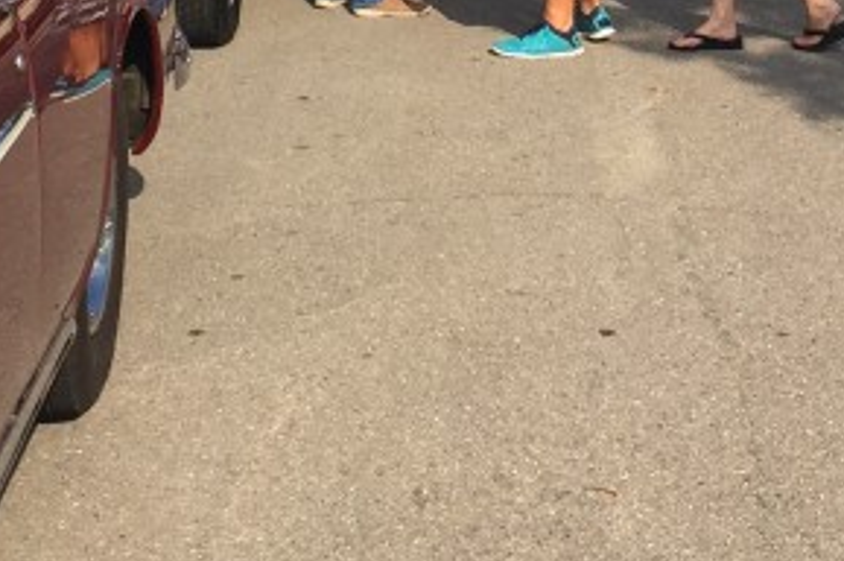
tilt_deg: +1.0
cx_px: 537
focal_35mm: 107
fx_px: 2506
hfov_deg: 19.1
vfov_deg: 11.9
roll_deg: -3.0
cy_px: -400
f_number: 2.2
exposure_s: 1/1464
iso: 32
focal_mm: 4.15
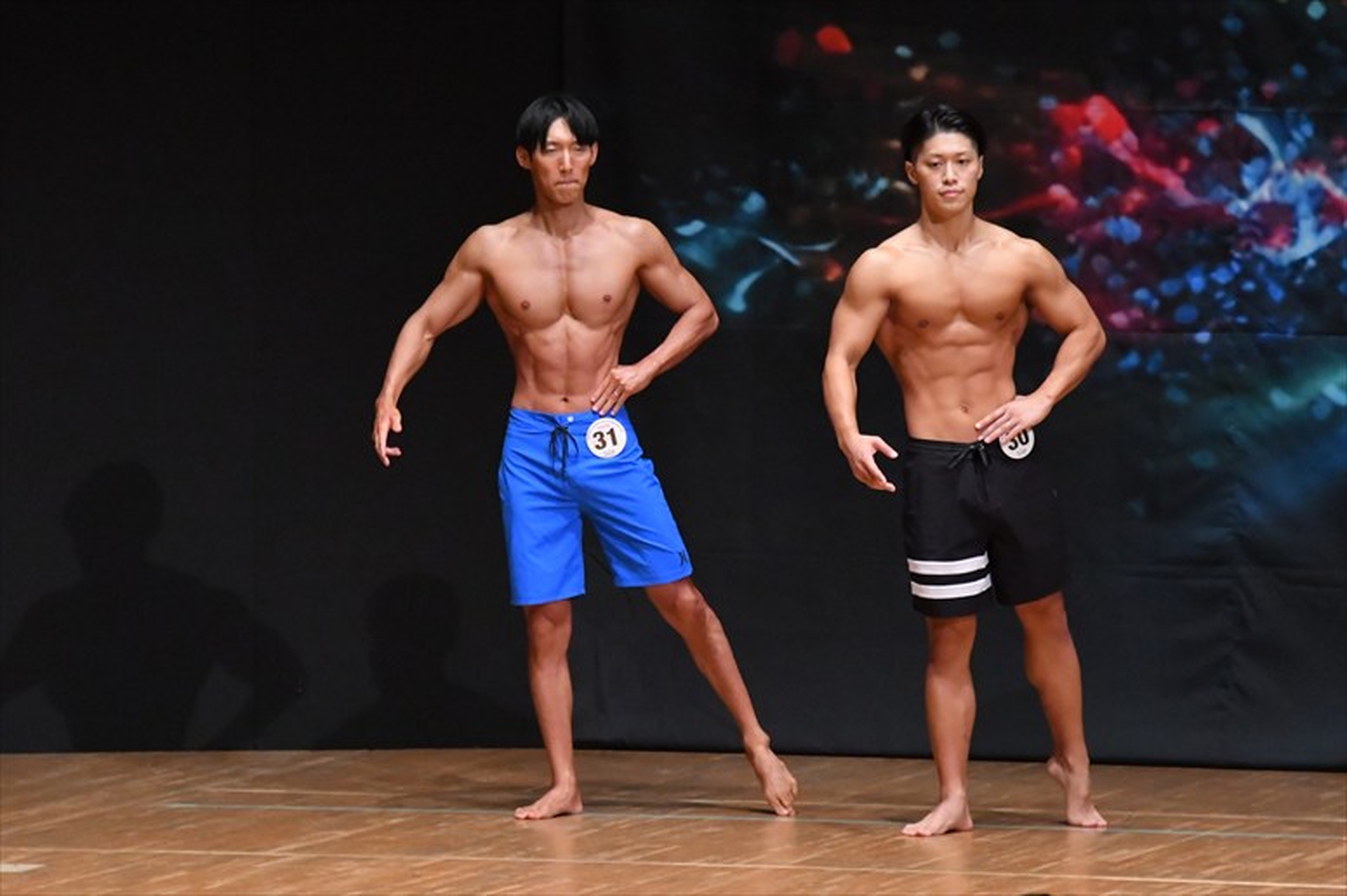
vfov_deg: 4.6
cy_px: 448
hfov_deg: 6.9
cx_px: 674
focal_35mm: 300
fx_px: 11220
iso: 8000
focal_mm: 200
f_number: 5.6
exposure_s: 1/400
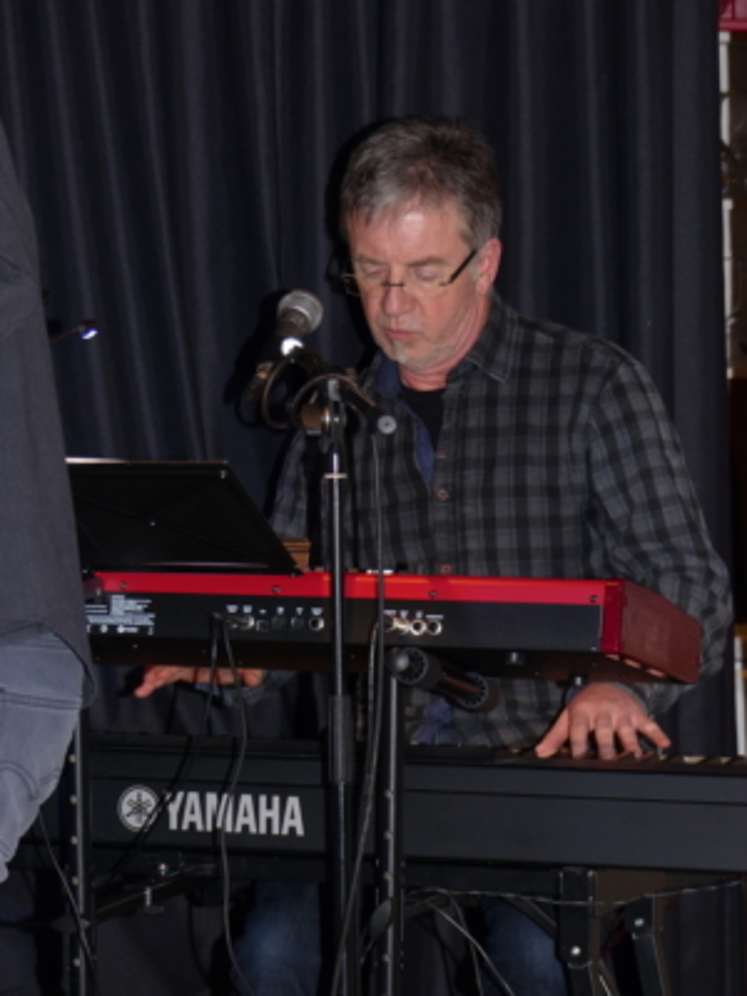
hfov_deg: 8.9
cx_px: 374
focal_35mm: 167
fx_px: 4805
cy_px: 498
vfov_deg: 11.8
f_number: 2.8
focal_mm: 30.1
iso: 100
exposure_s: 1/60
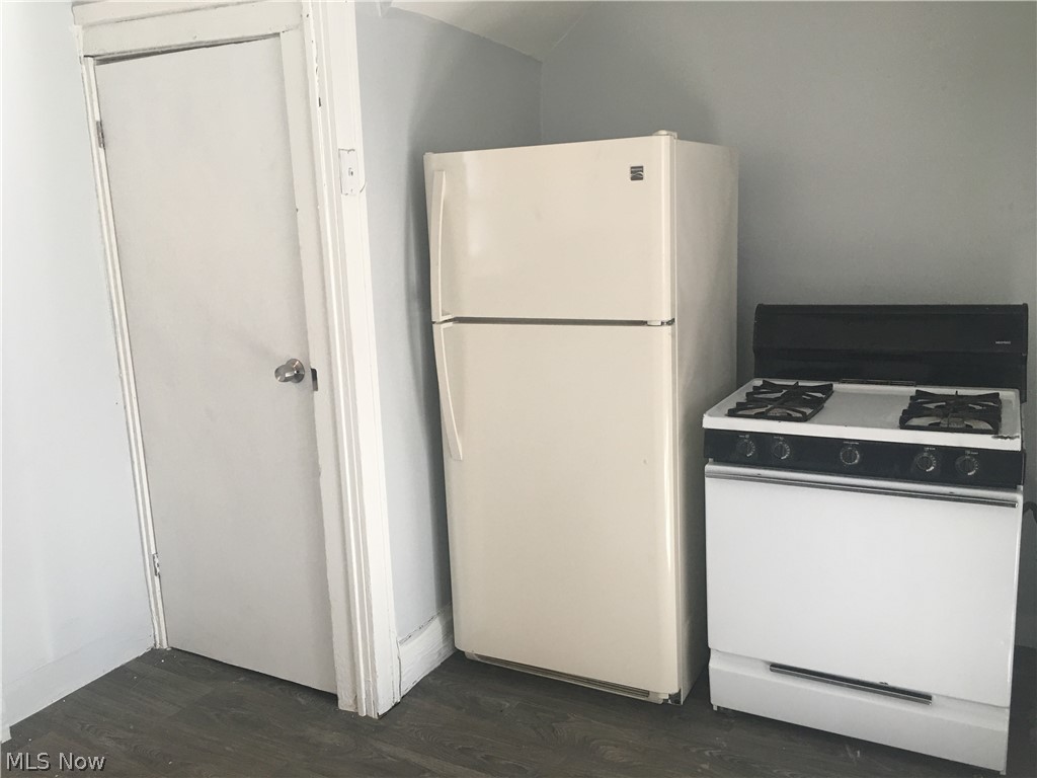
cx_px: 518
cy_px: 389
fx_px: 869
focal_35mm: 29
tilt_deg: -10.1
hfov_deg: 61.7
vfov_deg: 48.2
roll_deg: +1.3
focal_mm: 4.15
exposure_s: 1/30
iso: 40
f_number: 2.2
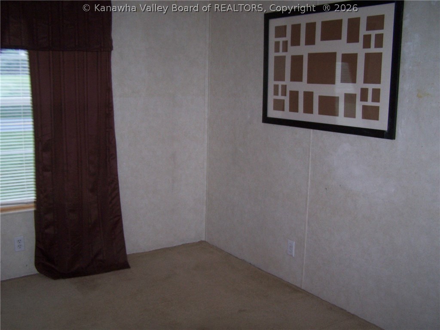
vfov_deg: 37.7
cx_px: 220
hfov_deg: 49.0
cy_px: 165
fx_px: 483
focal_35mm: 38
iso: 140
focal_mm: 6.3
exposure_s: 1/60
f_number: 2.8
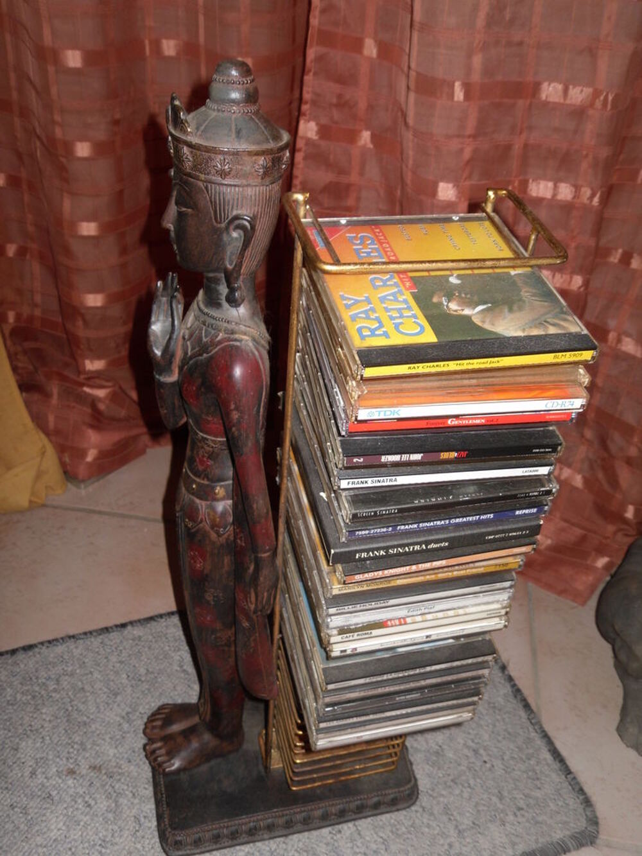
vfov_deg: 52.6
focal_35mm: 35
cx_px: 321
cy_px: 428
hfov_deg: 40.7
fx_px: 865
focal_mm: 6.3
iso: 80
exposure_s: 1/45
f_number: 3.5
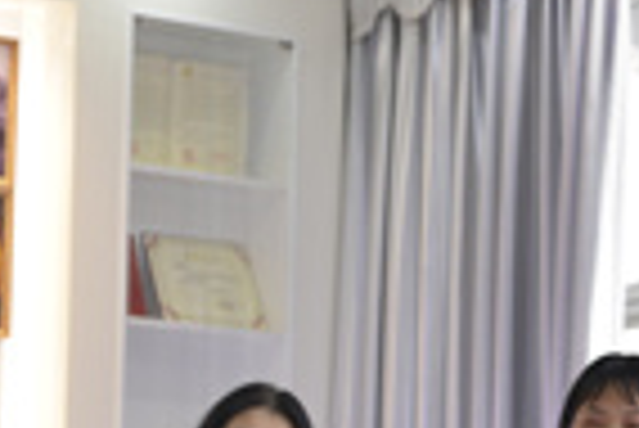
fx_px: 3607
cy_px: 442
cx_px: -324
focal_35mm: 203
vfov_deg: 6.8
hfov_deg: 9.8
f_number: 5
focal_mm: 48
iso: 800
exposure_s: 1/100
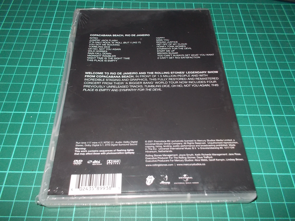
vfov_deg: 48.2
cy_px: 110
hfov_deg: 61.7
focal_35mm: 29
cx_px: 148
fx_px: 247
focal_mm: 4.1
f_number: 3.3
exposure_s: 1/30
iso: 200
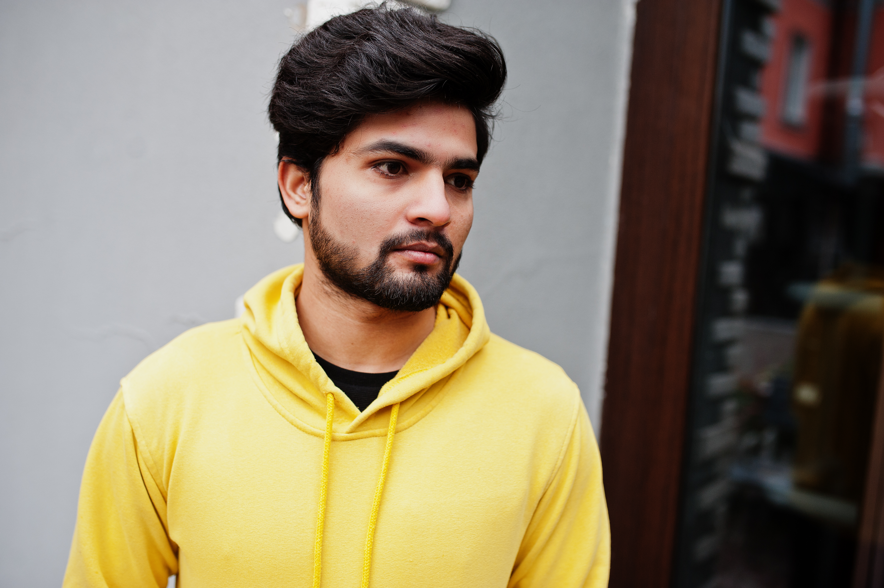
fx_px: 859
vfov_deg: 37.8
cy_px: 294
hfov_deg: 54.5
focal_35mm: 35
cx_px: 442
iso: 200
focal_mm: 35
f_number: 2.5
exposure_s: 1/400
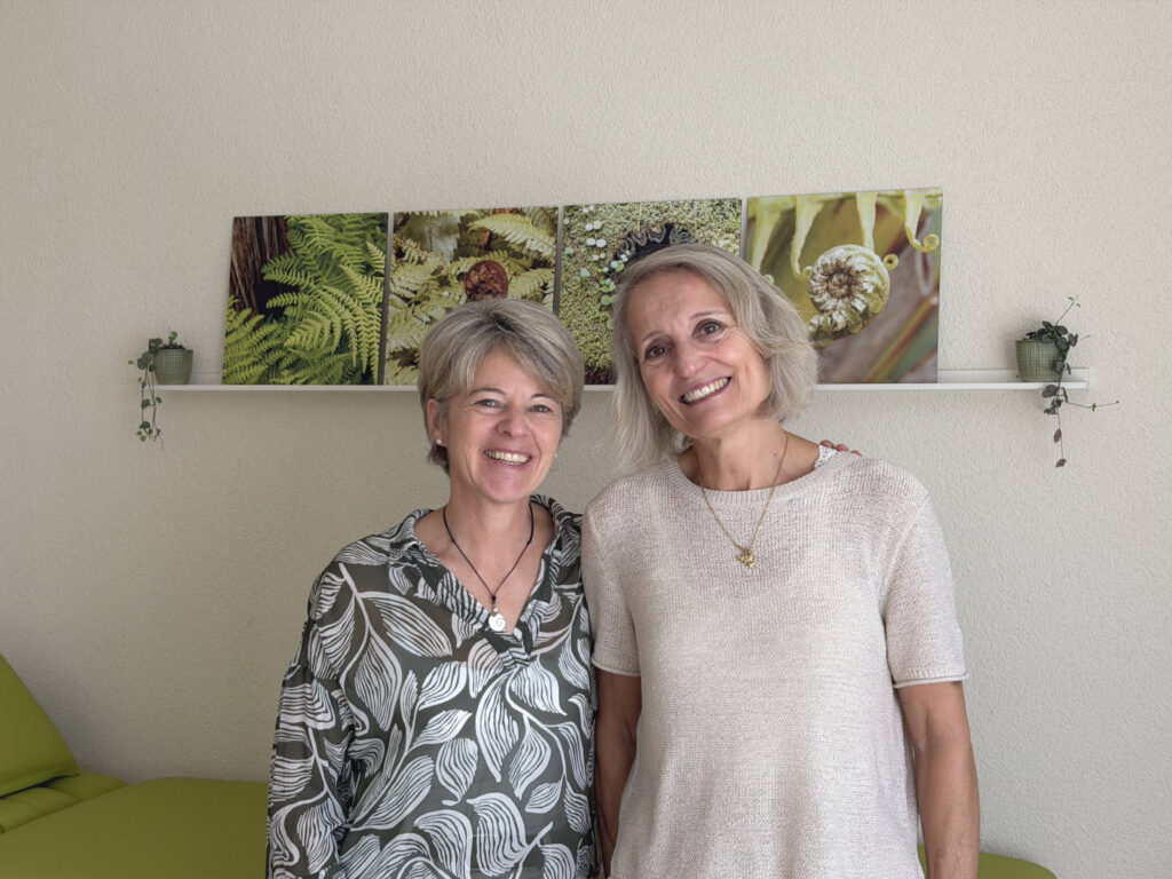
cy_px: 440
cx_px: 586
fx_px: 1625
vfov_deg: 30.3
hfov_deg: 39.7
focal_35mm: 48
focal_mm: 6.8
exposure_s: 1/122
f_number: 1.8
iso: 50
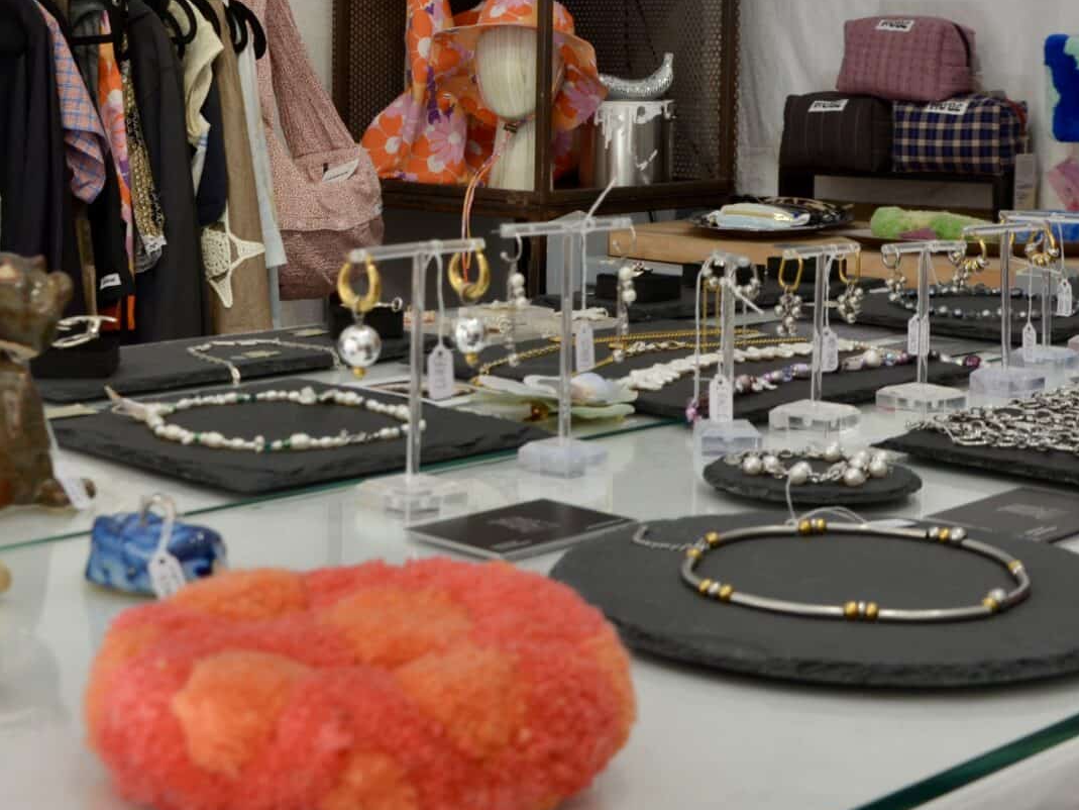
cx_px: 370
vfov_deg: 21.0
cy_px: 145
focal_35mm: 69
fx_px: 2148
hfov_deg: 28.0
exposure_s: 1/25
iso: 400
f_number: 9
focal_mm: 25
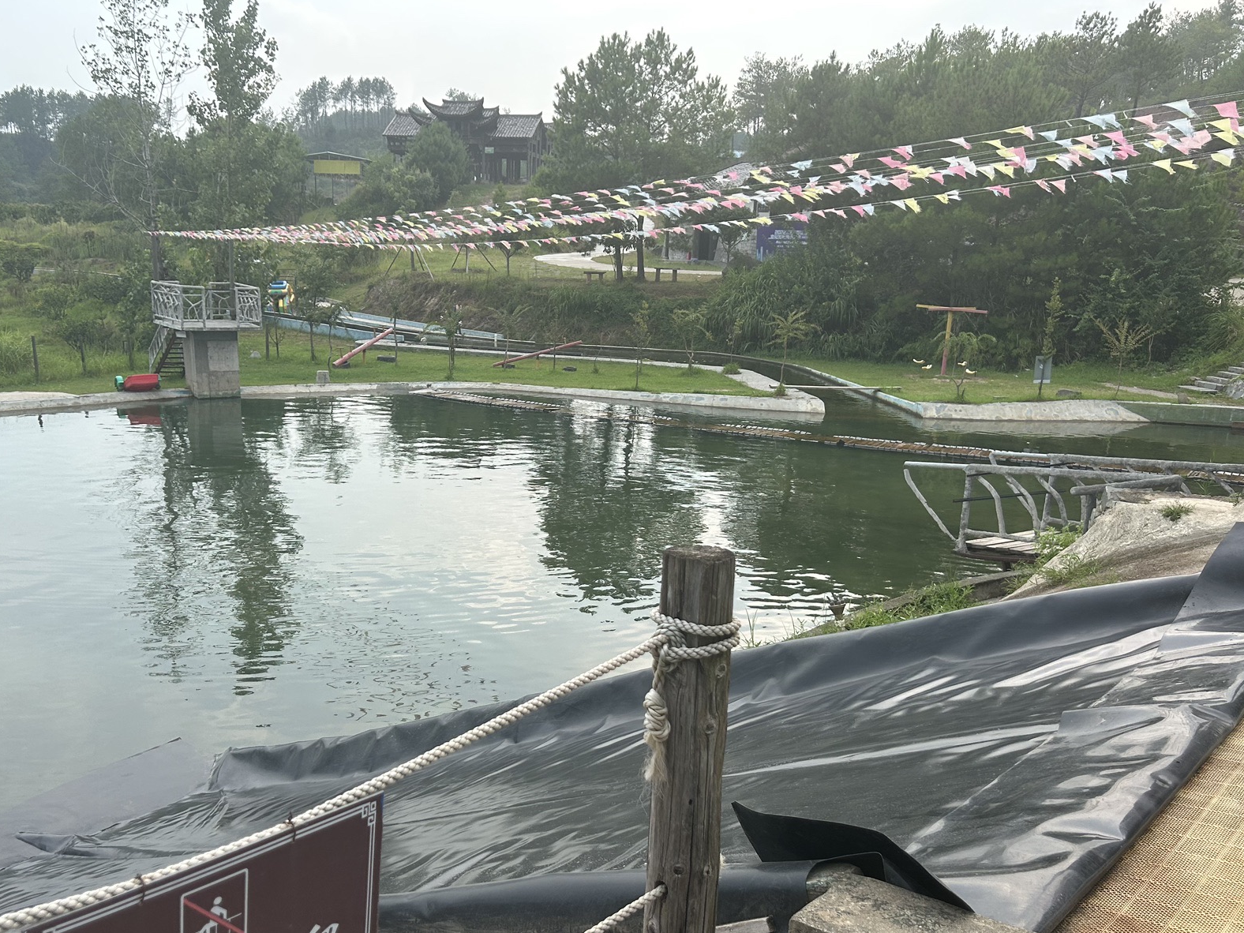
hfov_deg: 55.2
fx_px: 1186
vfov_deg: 42.7
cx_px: 553
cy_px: 575
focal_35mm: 33
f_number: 1.5
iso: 50
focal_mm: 5.7
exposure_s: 1/1171
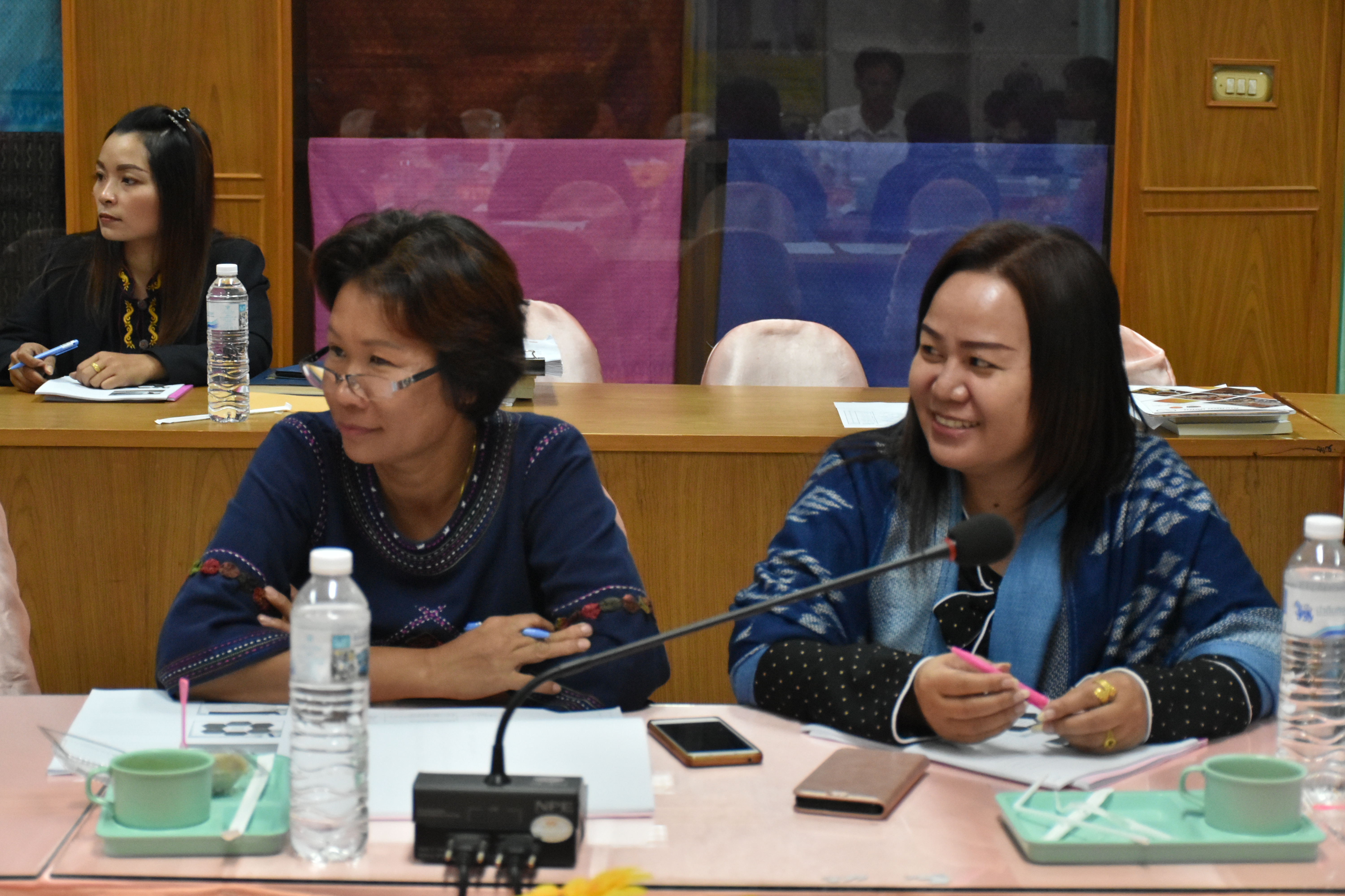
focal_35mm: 72
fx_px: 2690
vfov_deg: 18.9
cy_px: 448
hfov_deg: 28.1
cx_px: 672
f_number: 4.5
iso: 2500
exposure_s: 1/250
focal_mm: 48
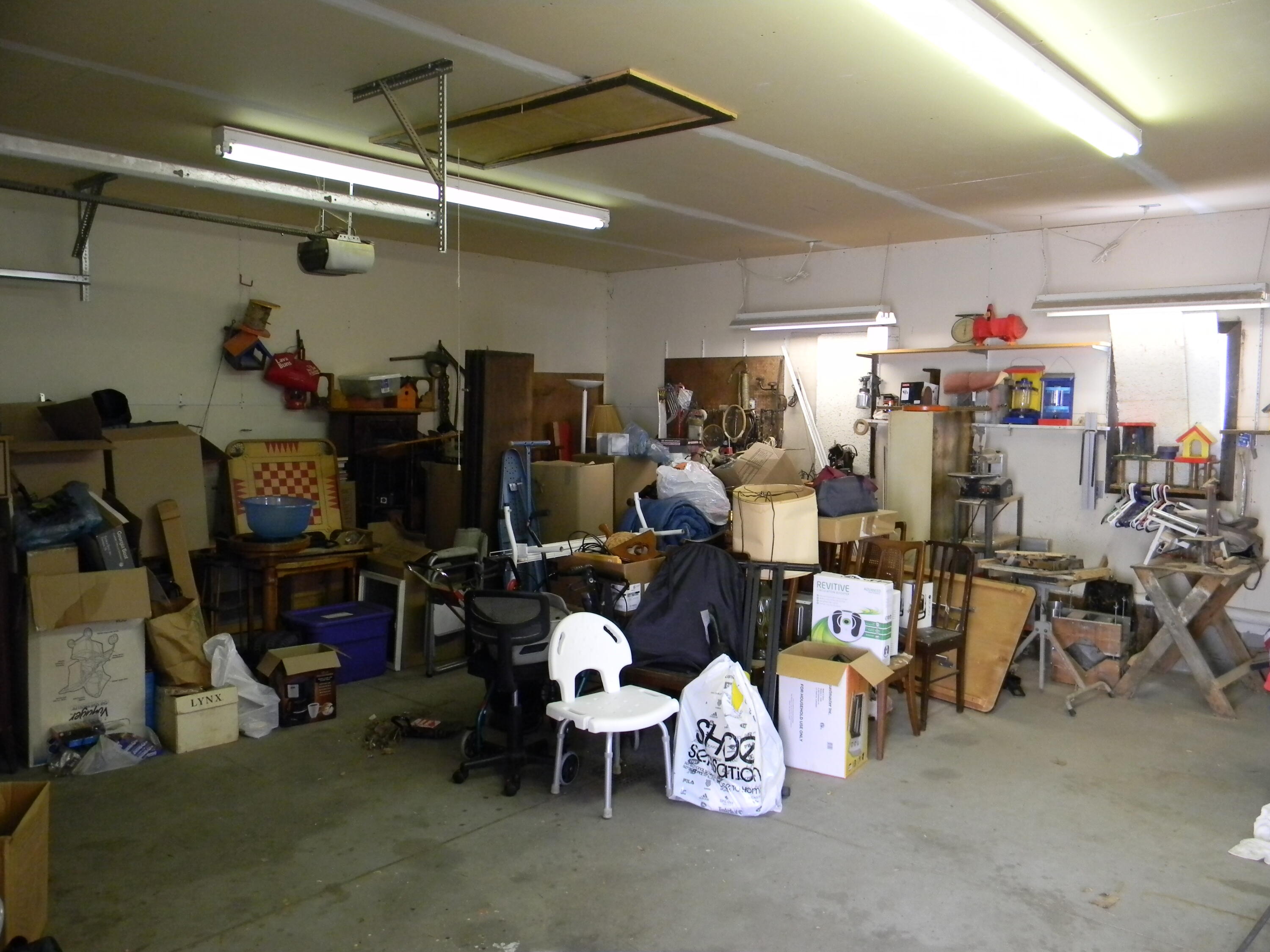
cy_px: 476
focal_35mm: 28
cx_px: 635
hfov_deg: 63.4
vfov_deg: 49.7
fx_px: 1027
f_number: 3.5
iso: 400
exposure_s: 1/32.8
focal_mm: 5
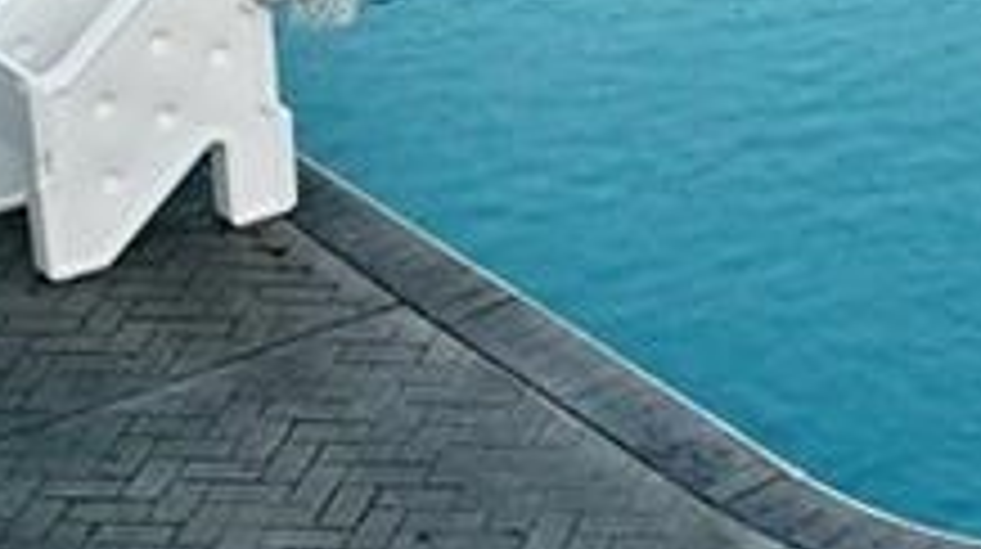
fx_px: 3585
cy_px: -288
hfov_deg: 14.9
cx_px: 1269
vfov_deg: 8.5
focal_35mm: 138
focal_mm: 10.26
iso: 100
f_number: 2.8
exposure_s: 1/50
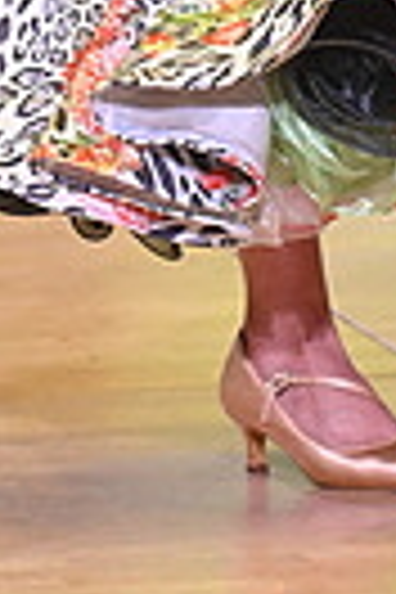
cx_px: 470
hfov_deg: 2.4
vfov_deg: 3.6
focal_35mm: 571
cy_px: -621
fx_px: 9421
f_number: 7.1
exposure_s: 1/400
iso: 5000
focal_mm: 130
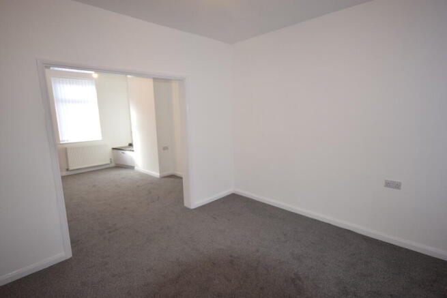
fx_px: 224
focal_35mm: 18
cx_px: 224
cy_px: 149
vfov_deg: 67.4
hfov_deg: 90.0
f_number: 5.6
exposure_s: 1/125
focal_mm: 12
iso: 640
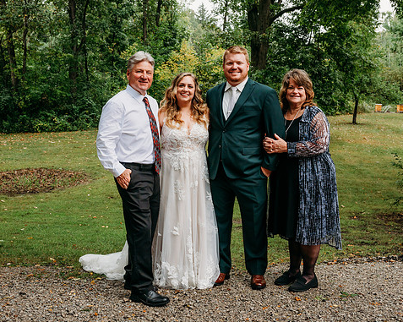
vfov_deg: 36.4
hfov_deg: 44.8
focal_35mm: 41
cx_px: 220
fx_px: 489
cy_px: 135
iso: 200
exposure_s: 1/400
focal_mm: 31
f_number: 5.6
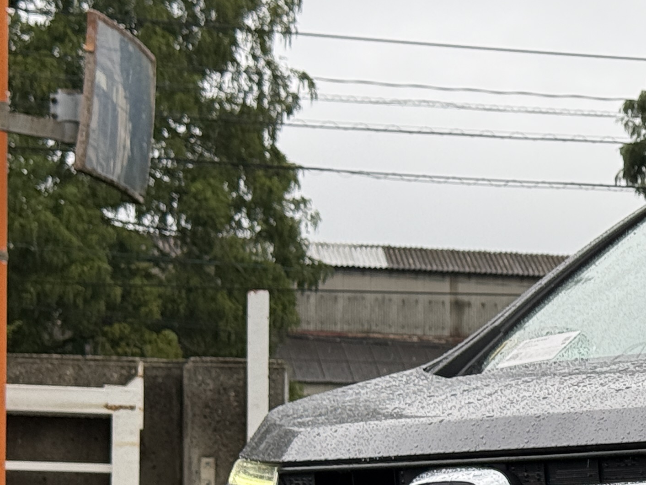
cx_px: 911
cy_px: 518
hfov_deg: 13.7
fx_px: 2557
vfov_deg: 10.7
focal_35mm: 137
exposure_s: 1/452
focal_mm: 6.76
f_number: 1.78
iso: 64
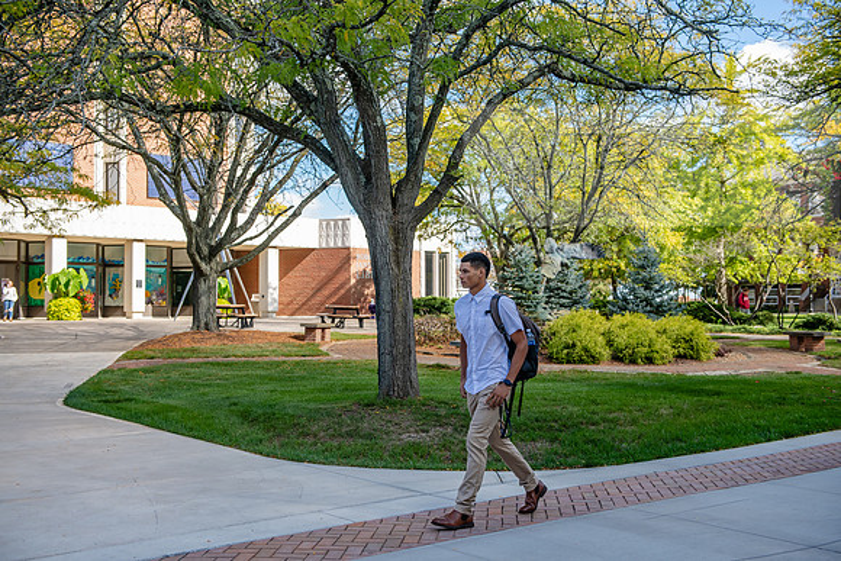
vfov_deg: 31.9
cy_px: 280
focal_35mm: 42
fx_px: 981
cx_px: 420
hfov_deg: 46.4
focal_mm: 42
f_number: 4
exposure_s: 1/400
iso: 200
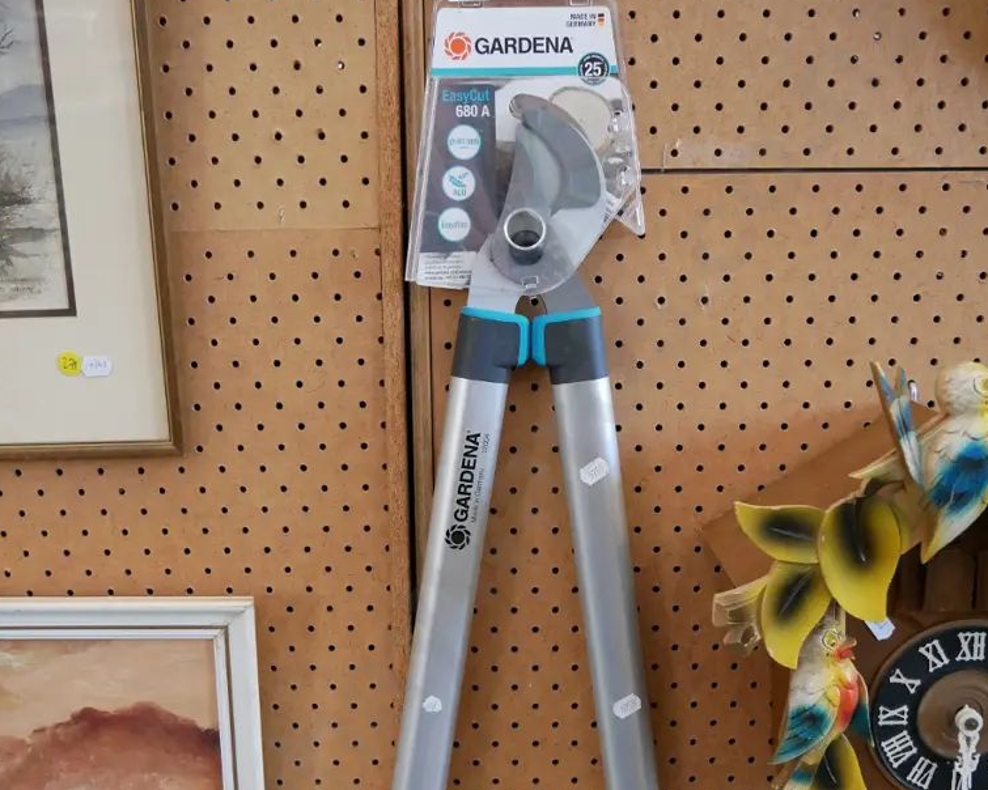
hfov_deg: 41.2
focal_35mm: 45
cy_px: 536
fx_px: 1316
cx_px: 495
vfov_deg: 33.1
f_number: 4
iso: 1250
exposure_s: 1/60
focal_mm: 17
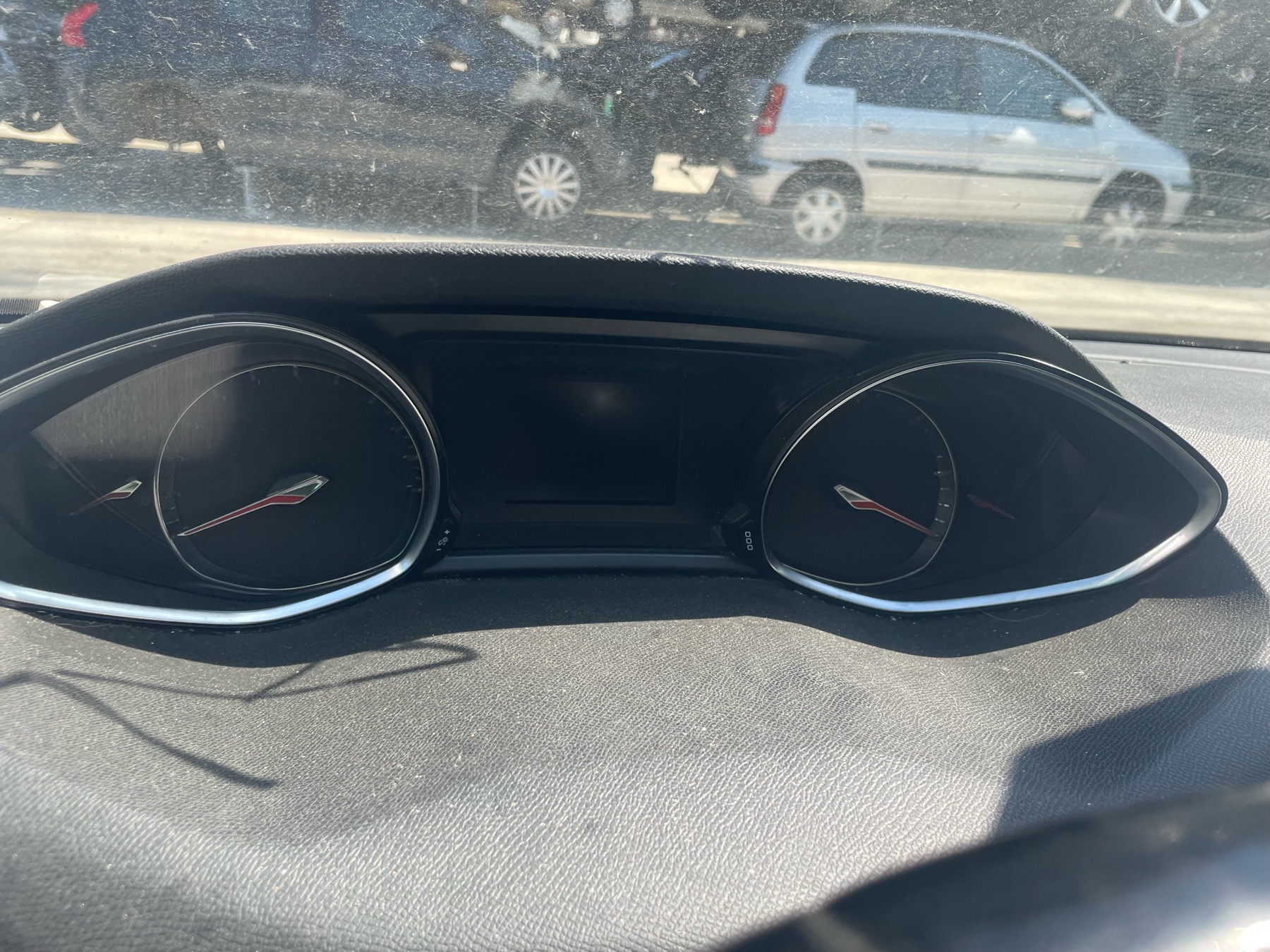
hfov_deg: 67.3
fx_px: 954
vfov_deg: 53.1
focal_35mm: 26
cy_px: 476
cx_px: 635
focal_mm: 4.2
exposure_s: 1/489
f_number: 1.6
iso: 32
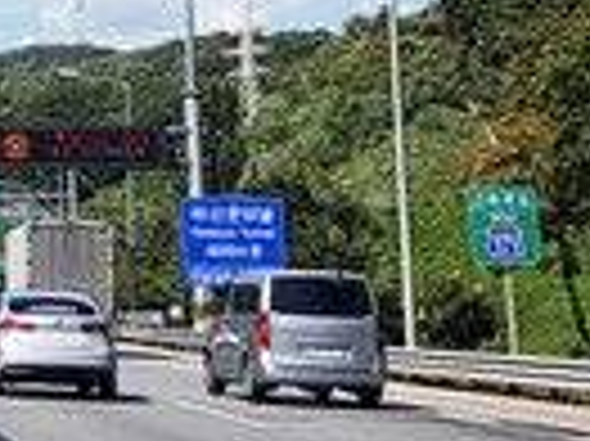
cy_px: -441
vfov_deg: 11.3
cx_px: -252
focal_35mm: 119
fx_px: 2026
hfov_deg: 15.5
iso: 40
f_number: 1.7
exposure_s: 1/1268
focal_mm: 4.2
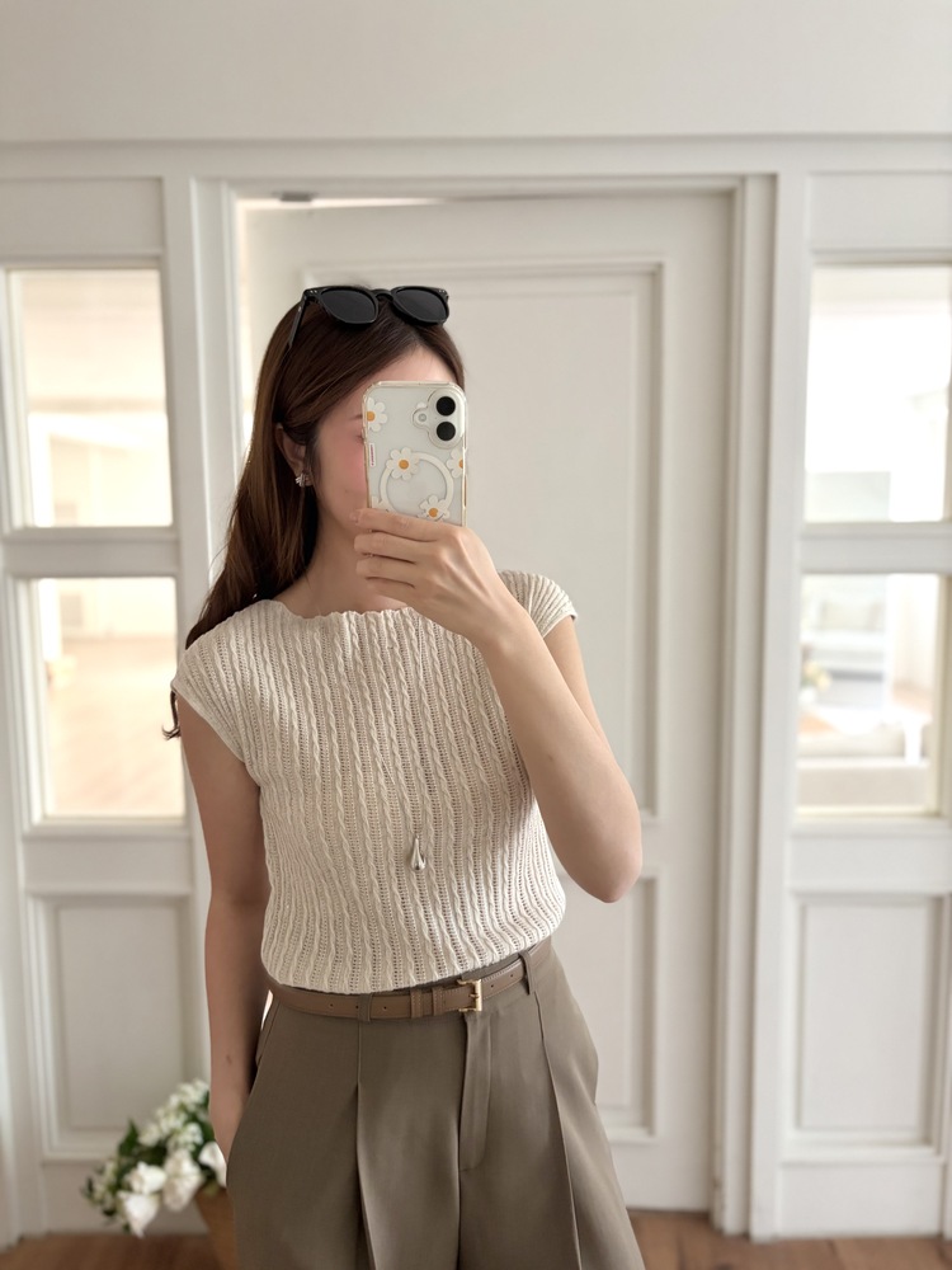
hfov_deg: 53.1
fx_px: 953
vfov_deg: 67.3
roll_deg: +0.2
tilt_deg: -16.6
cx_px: 476
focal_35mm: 26
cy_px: 635
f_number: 1.6
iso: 320
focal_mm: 5.96
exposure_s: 1/60
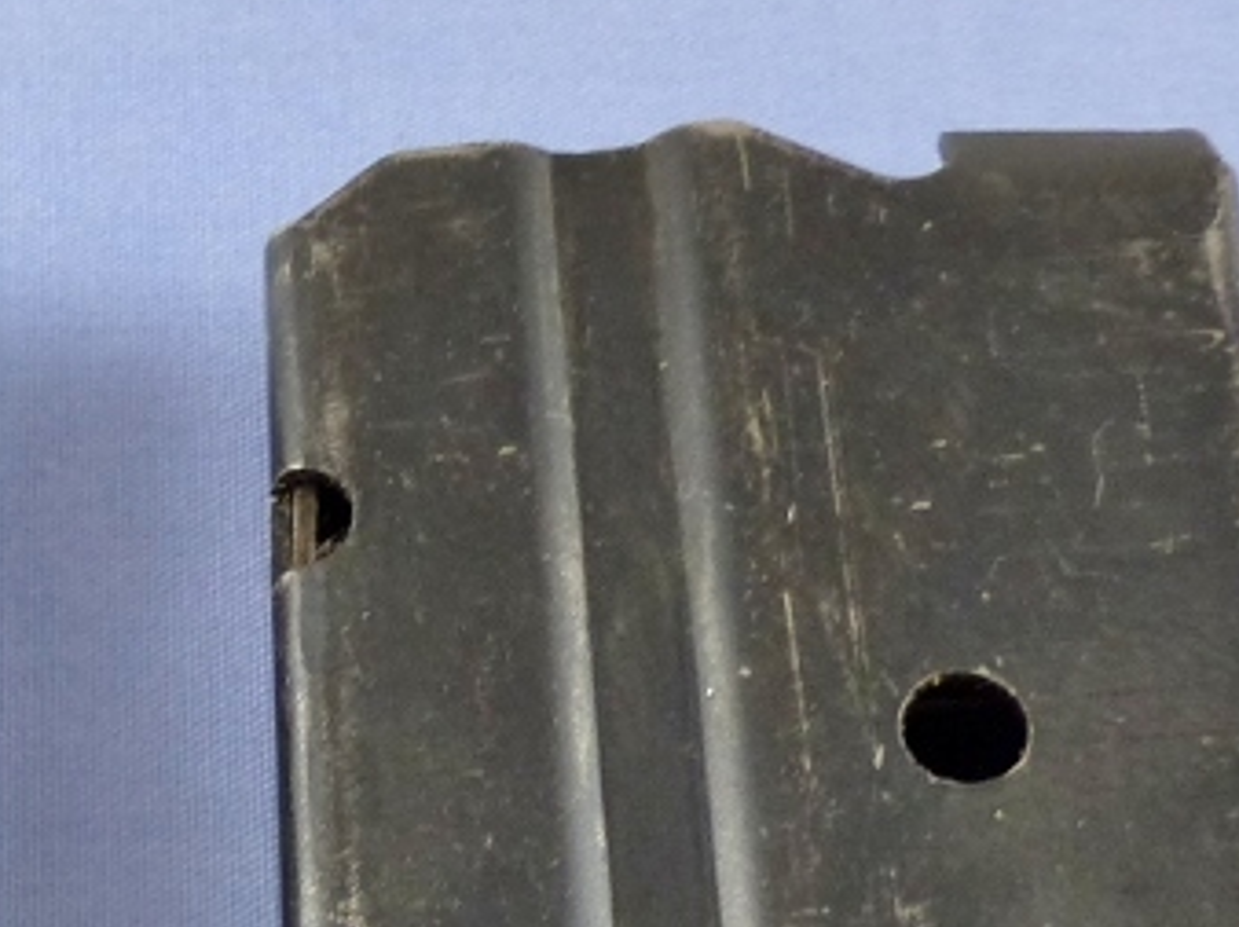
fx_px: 2647
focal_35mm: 74
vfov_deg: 19.7
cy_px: 733
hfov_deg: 25.6
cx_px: 158
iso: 250
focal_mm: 4.5
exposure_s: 1/60
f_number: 2.8
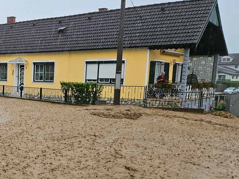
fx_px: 331
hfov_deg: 35.4
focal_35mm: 48
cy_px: 118
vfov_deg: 30.1
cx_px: -7
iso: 80
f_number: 1.8
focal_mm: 5.4
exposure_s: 1/180
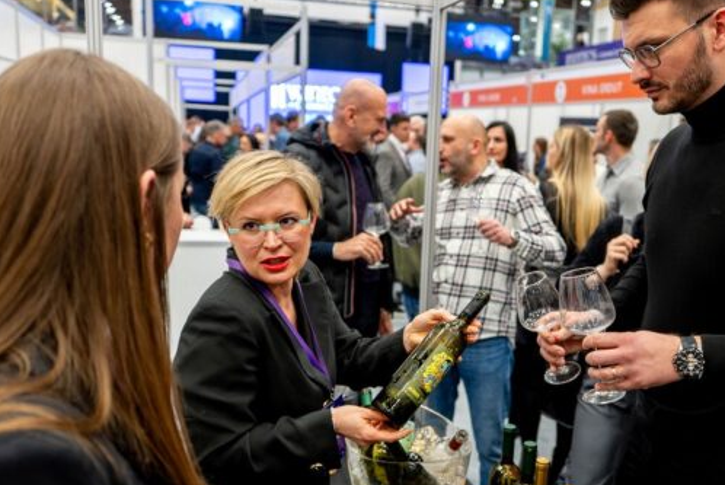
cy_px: 291
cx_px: 438
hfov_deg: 51.5
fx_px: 746
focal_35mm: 37
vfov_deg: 35.9
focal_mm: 24
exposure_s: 1/100
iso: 1000
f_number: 2.8
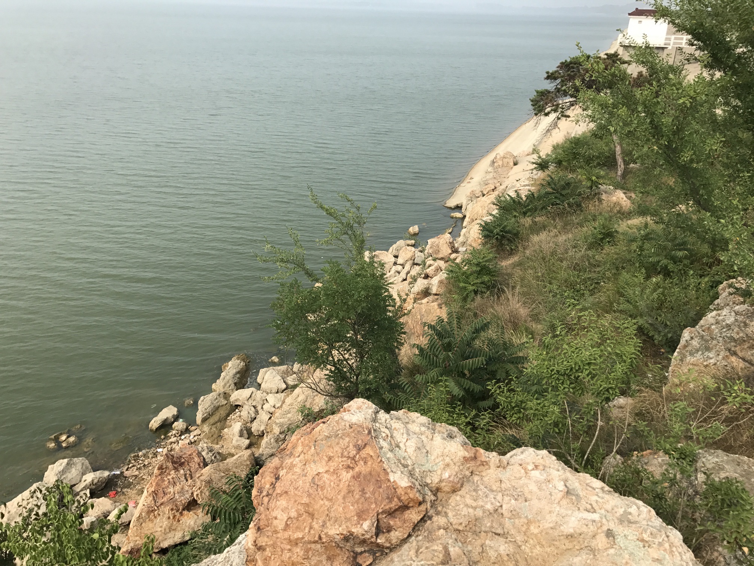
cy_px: 283
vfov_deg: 49.7
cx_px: 377
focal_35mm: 28
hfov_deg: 63.4
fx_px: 610
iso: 20
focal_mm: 3.99
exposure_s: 1/1808
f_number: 1.8
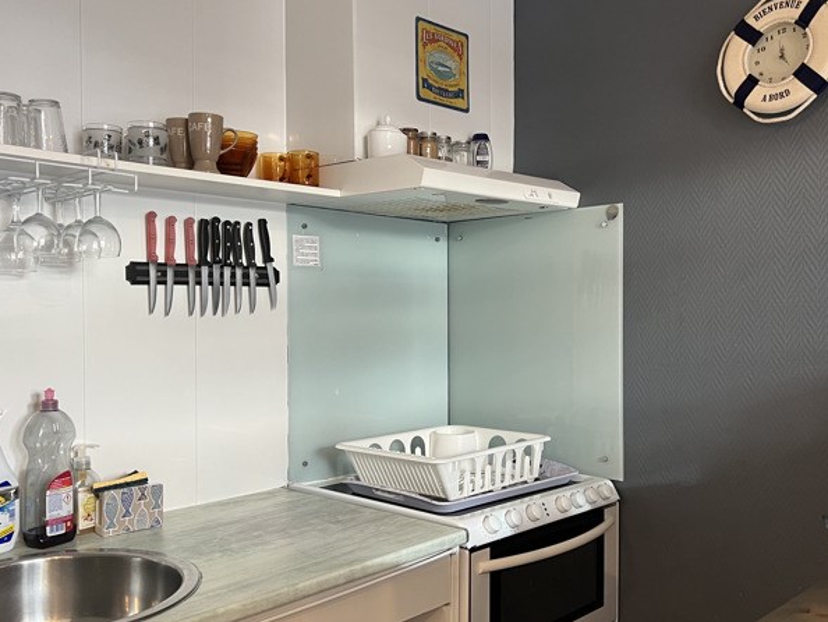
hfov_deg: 52.6
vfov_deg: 40.7
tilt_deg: -1.2
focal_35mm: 35
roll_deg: +0.4
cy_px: 326
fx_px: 838
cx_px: 438
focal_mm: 5.7
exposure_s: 1/50
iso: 80
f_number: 1.5
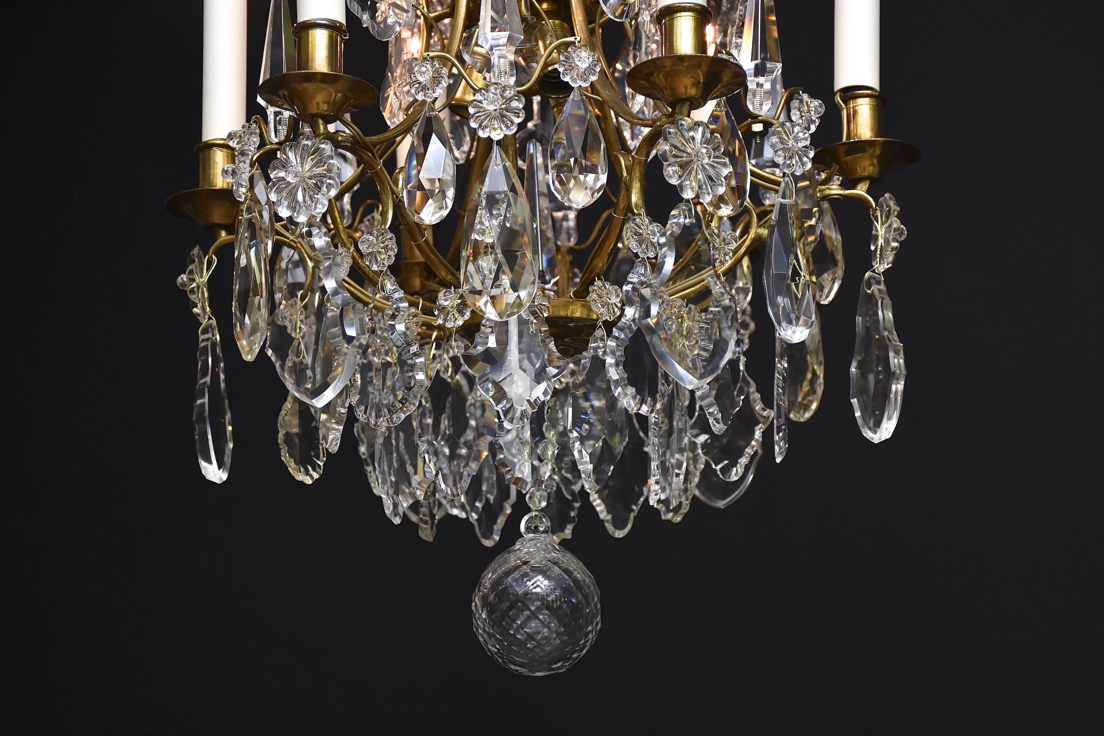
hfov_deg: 24.2
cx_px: 552
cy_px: 368
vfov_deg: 16.3
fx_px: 2576
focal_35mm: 84
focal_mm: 56
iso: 640
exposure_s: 1/160
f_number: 4.8
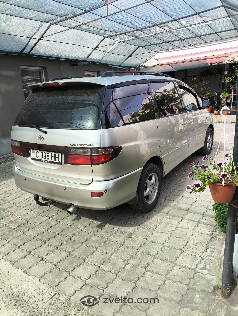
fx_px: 229
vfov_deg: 69.4
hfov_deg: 54.9
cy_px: 158
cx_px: 119
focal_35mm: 25
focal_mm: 4.71
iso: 50
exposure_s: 1/527
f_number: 1.7
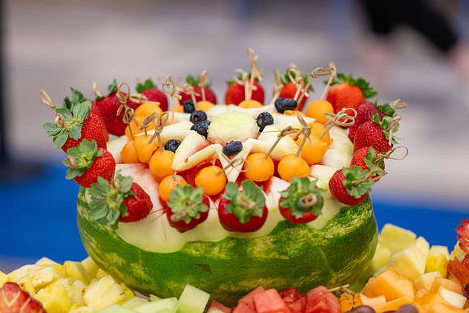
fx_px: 1264
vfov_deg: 14.1
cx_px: 234
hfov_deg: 21.0
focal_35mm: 97
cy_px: 156
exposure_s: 1/250
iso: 800
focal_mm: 97
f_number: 2.8
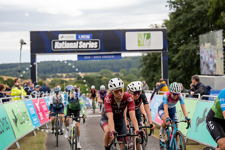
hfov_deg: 28.8
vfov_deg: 19.5
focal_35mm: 70
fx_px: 438
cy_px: 75
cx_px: 112
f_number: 3.5
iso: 250
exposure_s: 1/1000
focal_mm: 70
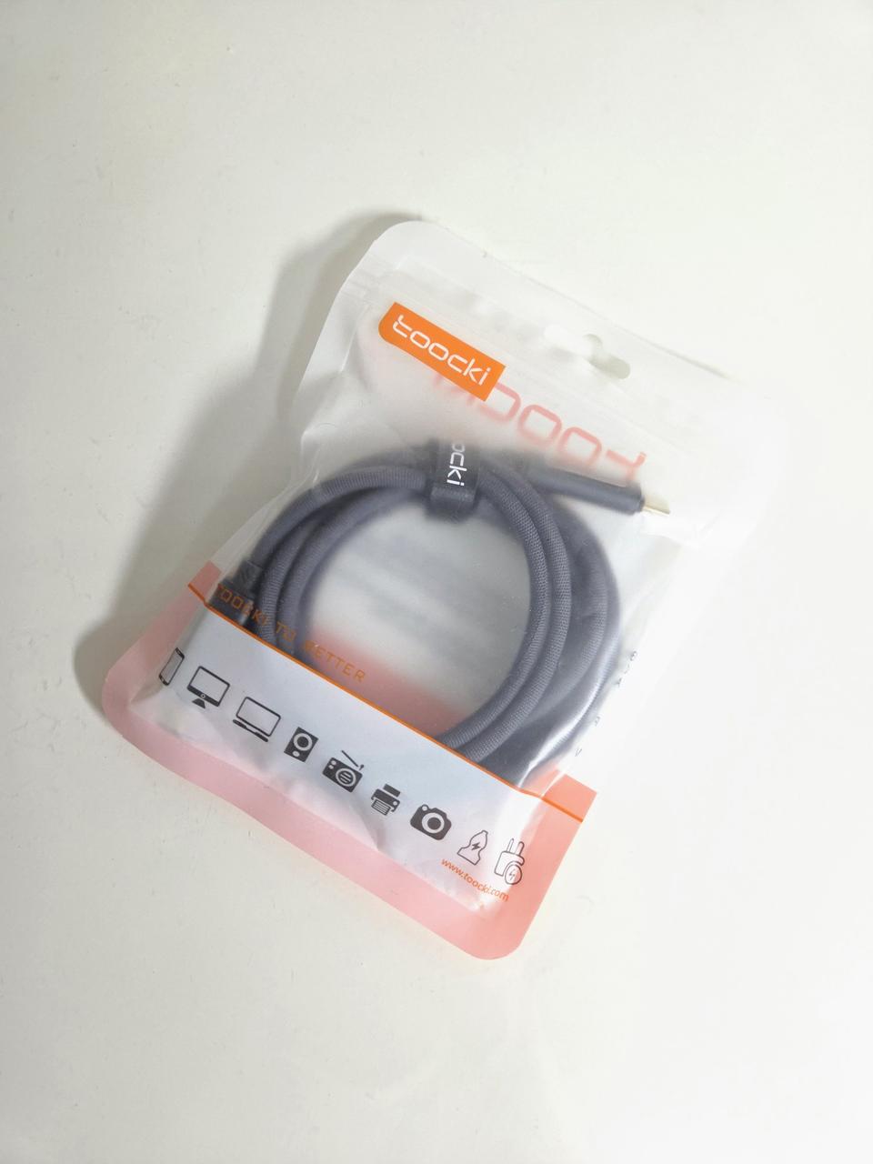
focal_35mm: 23
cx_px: 436
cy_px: 582
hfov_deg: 58.9
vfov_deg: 73.9
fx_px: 773
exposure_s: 1/120
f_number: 1.8
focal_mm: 5.4
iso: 160
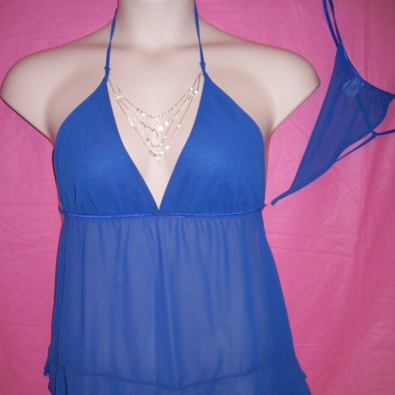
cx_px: 195
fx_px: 555
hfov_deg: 39.2
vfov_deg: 39.0
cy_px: 236
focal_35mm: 43
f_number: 2.7
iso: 80
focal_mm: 6
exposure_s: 1/64
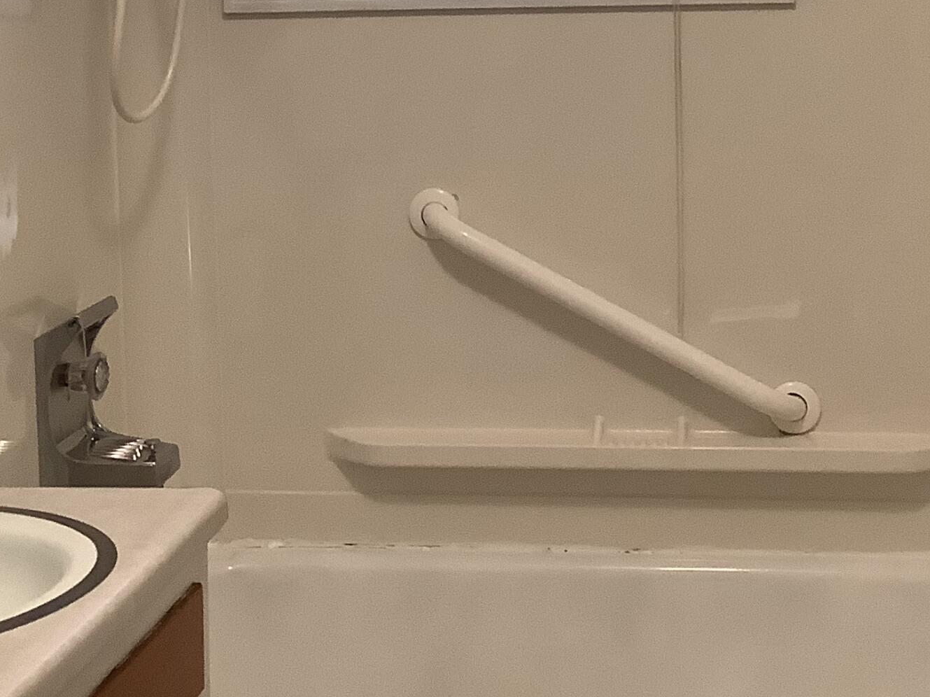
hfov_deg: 27.8
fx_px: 1880
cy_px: 96
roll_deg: +0.6
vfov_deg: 20.6
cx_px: 529
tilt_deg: -4.7
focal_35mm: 70
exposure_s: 1/60
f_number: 2.4
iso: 160
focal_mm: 3.3
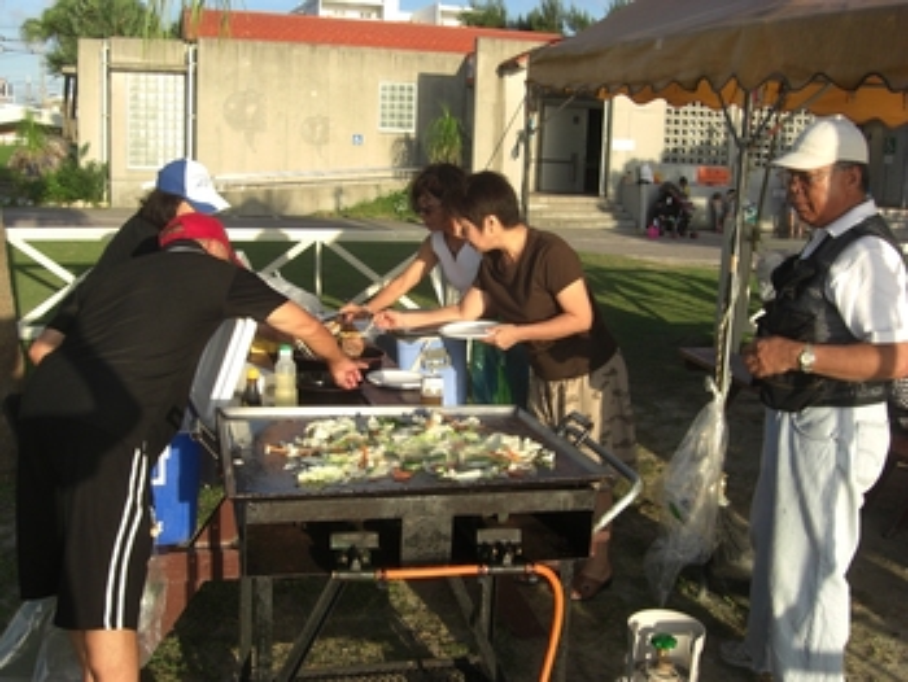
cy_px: 341
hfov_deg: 48.9
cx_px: 454
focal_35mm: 38
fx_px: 997
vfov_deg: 37.8
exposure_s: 1/400
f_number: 4
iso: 80
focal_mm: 7.9
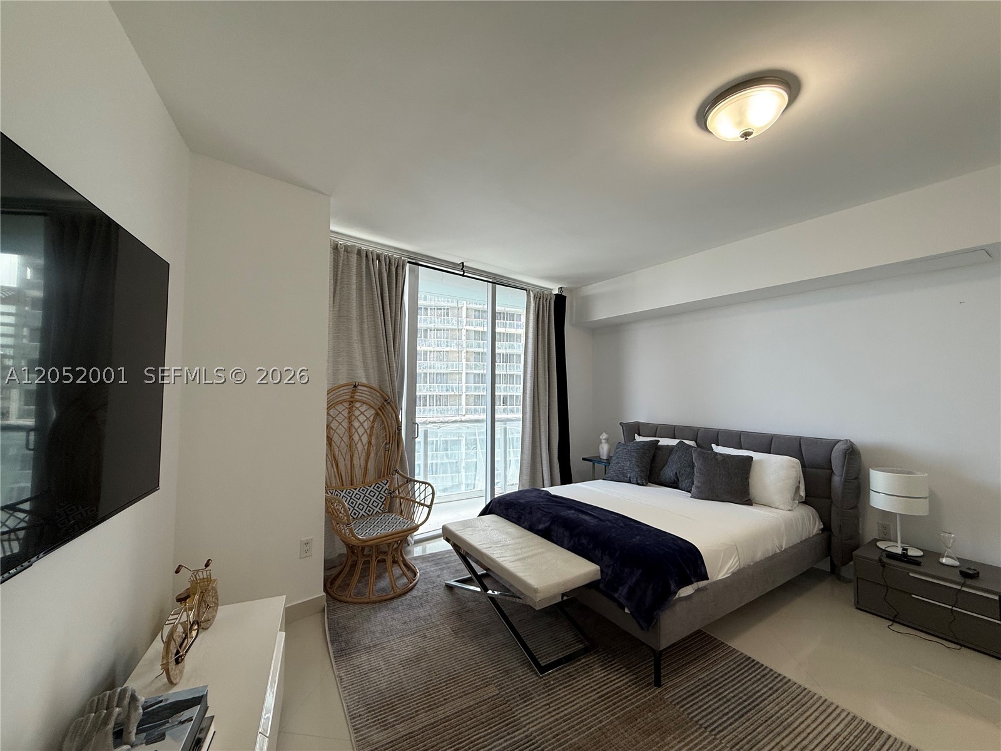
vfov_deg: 85.7
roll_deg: -0.2
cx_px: 500
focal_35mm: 14
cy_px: 376
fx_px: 405
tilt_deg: +2.8
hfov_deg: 102.1
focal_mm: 2.22
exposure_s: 1/120
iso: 100
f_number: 2.2
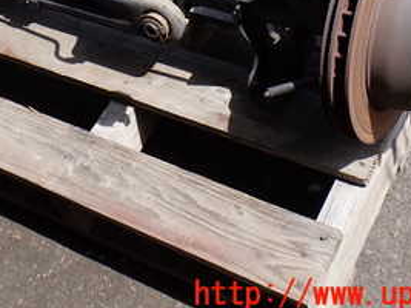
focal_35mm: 81
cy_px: -32
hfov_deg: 23.8
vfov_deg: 17.6
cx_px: 80
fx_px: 961
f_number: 3.5
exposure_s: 1/500
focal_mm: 6.37
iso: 100
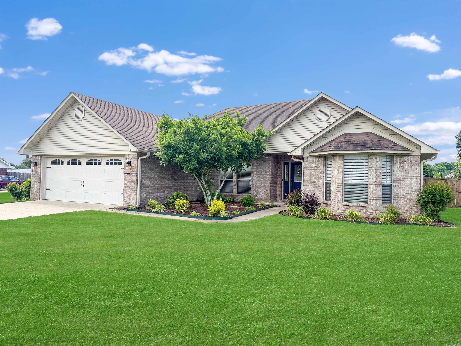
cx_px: 230
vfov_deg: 56.8
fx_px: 320
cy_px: 173
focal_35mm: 24
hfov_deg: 71.6
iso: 100
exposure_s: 1/1800
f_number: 1.8
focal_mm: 6.76
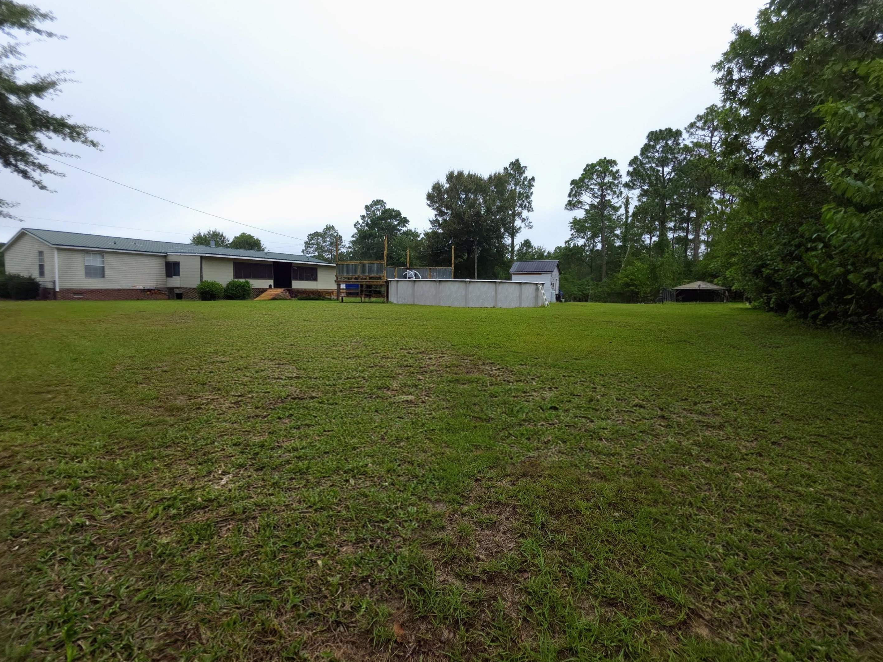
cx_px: 447
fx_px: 357
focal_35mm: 14
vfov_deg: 85.6
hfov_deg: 102.1
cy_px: 316
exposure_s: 1/212
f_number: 1.9
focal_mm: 2.2
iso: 16
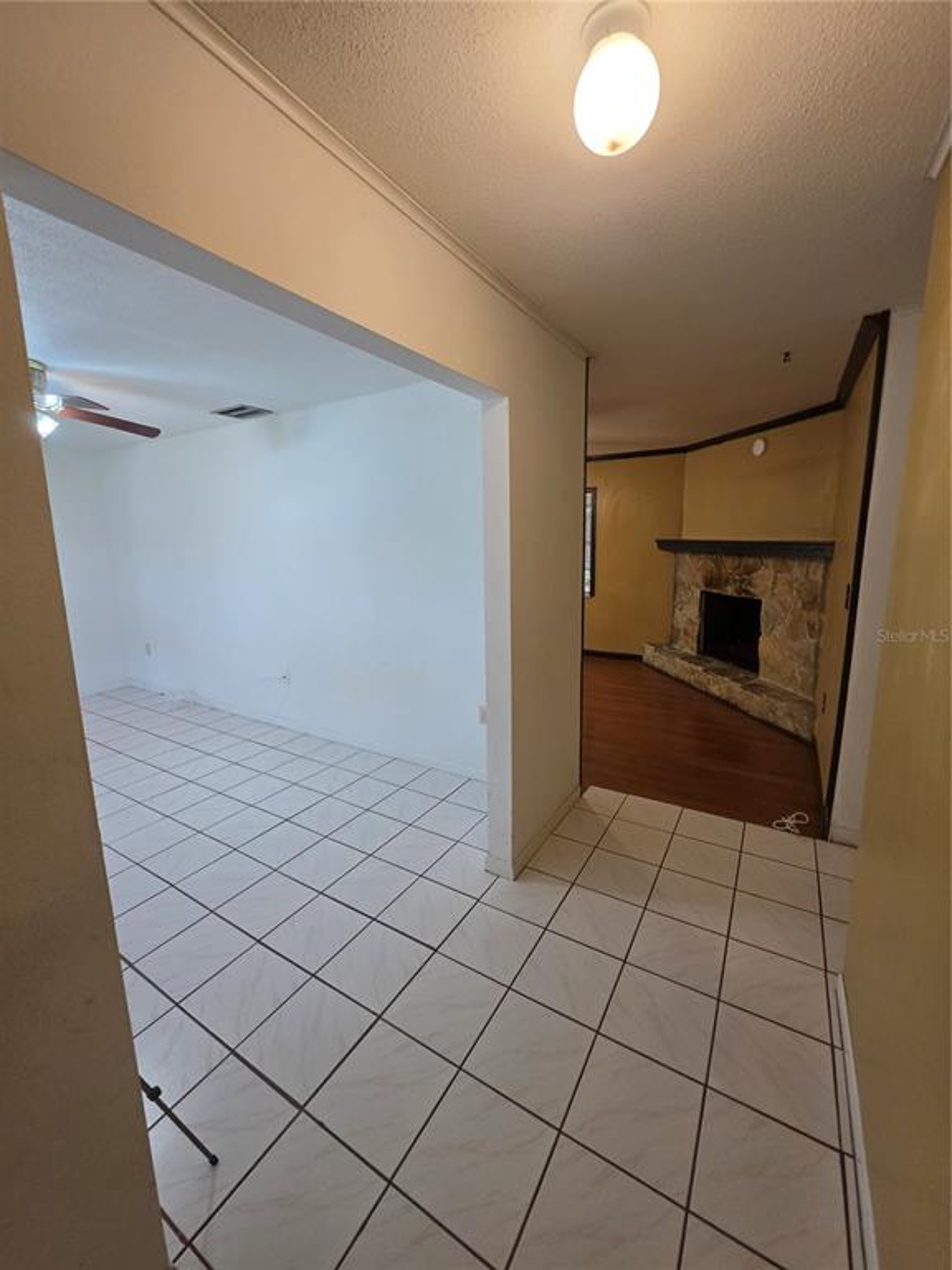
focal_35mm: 13
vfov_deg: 106.2
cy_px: 635
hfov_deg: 89.9
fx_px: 477
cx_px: 476
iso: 200
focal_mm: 2.2
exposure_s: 1/120
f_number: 1.9
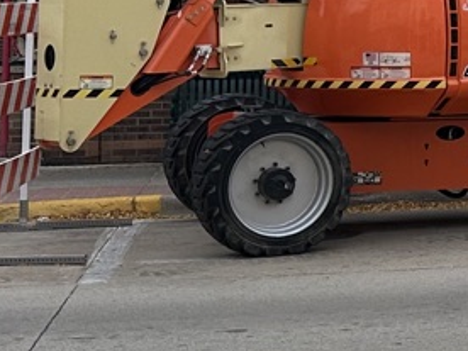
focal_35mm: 139
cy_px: -51
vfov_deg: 10.5
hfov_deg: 12.6
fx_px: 1879
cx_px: 909
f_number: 1.78
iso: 80
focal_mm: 6.86
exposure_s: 1/3058
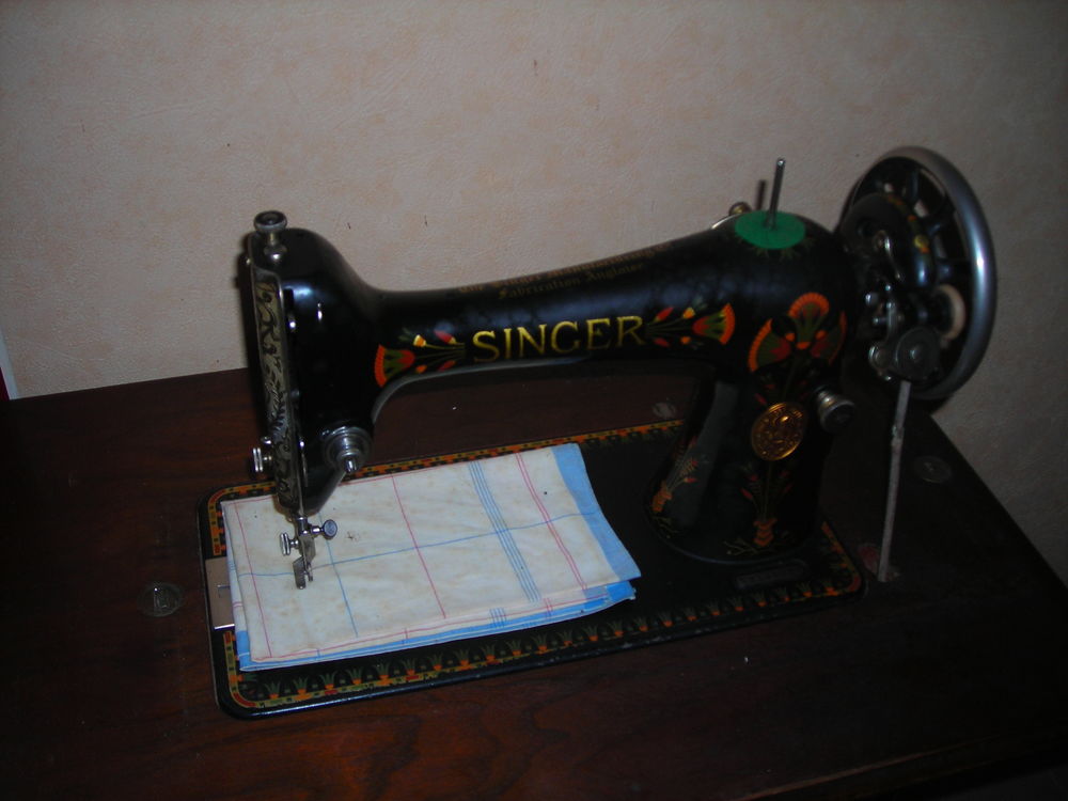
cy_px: 400
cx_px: 534
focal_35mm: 38
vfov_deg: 37.7
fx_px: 1172
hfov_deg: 49.0
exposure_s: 1/60.1
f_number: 3.2
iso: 50
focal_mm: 6.3
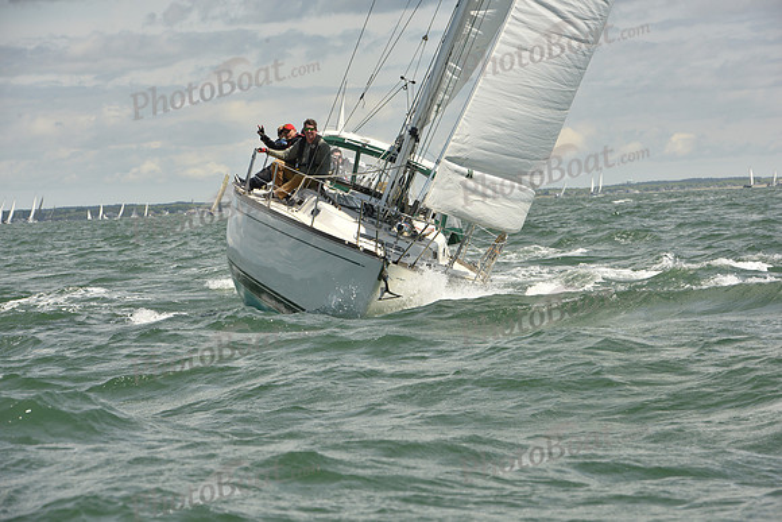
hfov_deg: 11.4
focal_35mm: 180
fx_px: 3911
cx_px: 391
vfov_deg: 7.6
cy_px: 261
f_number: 13
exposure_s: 1/800
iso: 320
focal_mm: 180
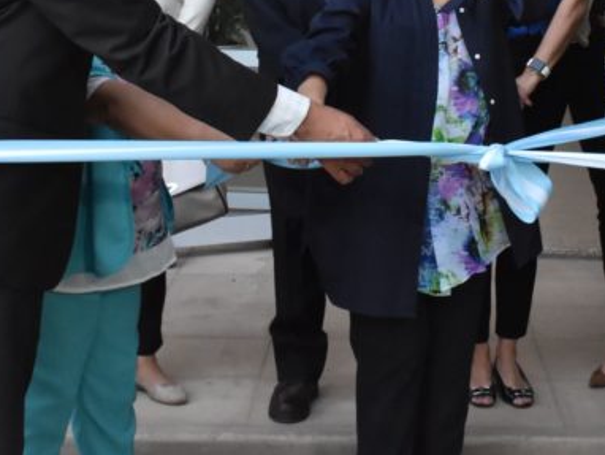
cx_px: 489
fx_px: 1487
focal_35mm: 85
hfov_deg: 22.7
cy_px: 88
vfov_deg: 17.2
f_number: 9
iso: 2500
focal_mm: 22
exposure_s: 1/100
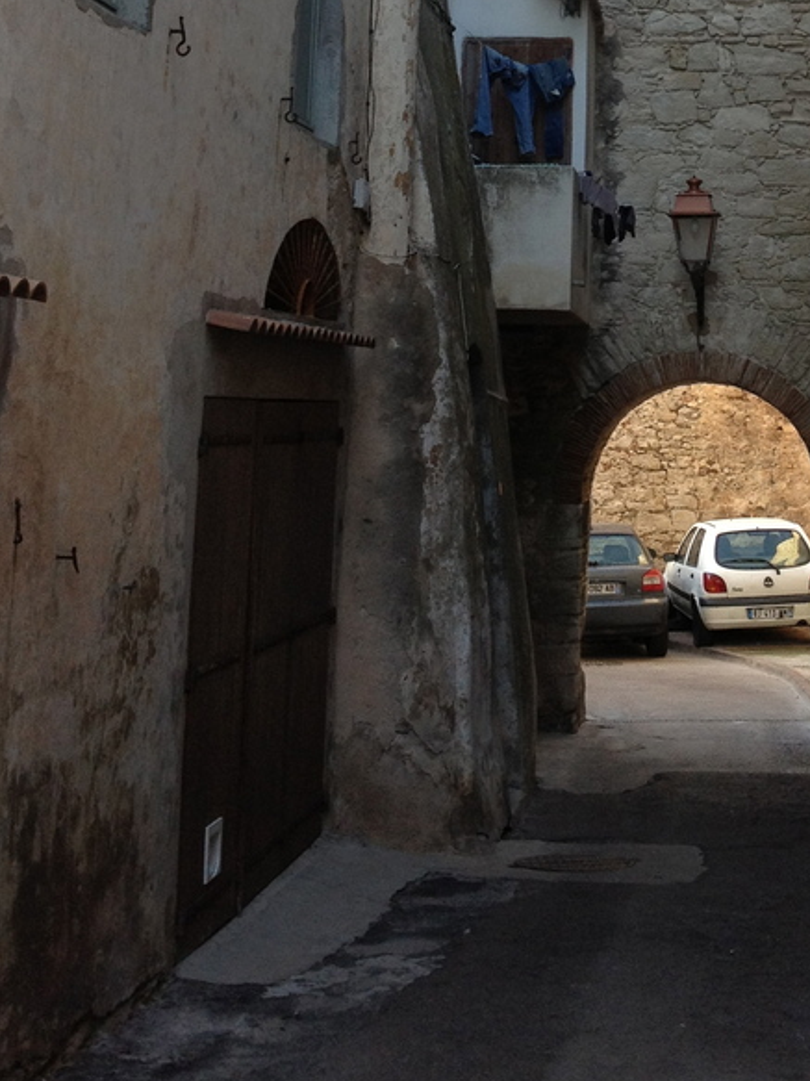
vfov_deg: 25.7
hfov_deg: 20.1
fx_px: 2247
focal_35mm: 72
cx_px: 701
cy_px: 7
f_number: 2.4
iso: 64
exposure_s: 1/120
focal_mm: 4.28
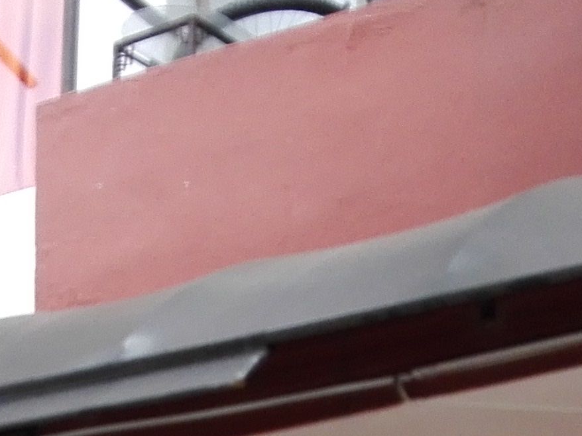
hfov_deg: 15.4
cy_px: 1006
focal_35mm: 128
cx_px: 270
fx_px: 2151
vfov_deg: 10.2
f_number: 2
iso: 140
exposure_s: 1/50
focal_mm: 3.68
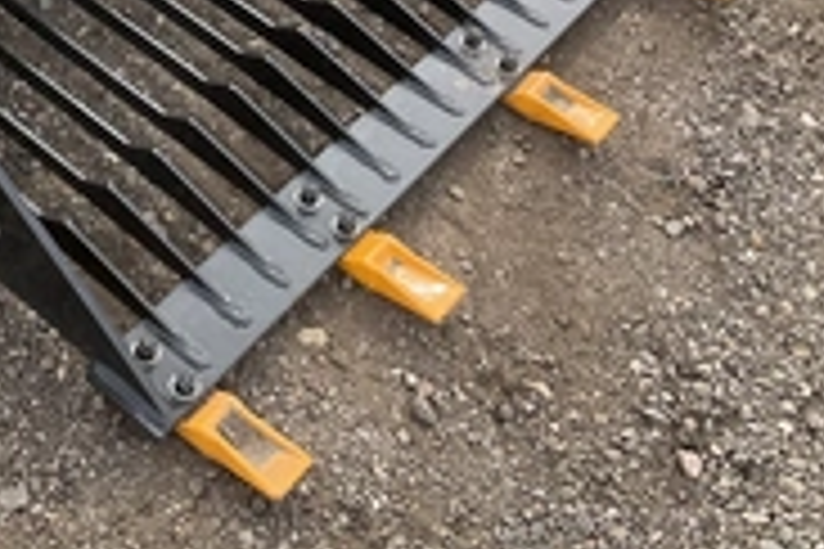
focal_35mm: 66
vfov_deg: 19.7
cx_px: 194
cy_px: -50
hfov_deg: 30.0
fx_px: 1511
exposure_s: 1/428
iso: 25
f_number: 1.8
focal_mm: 3
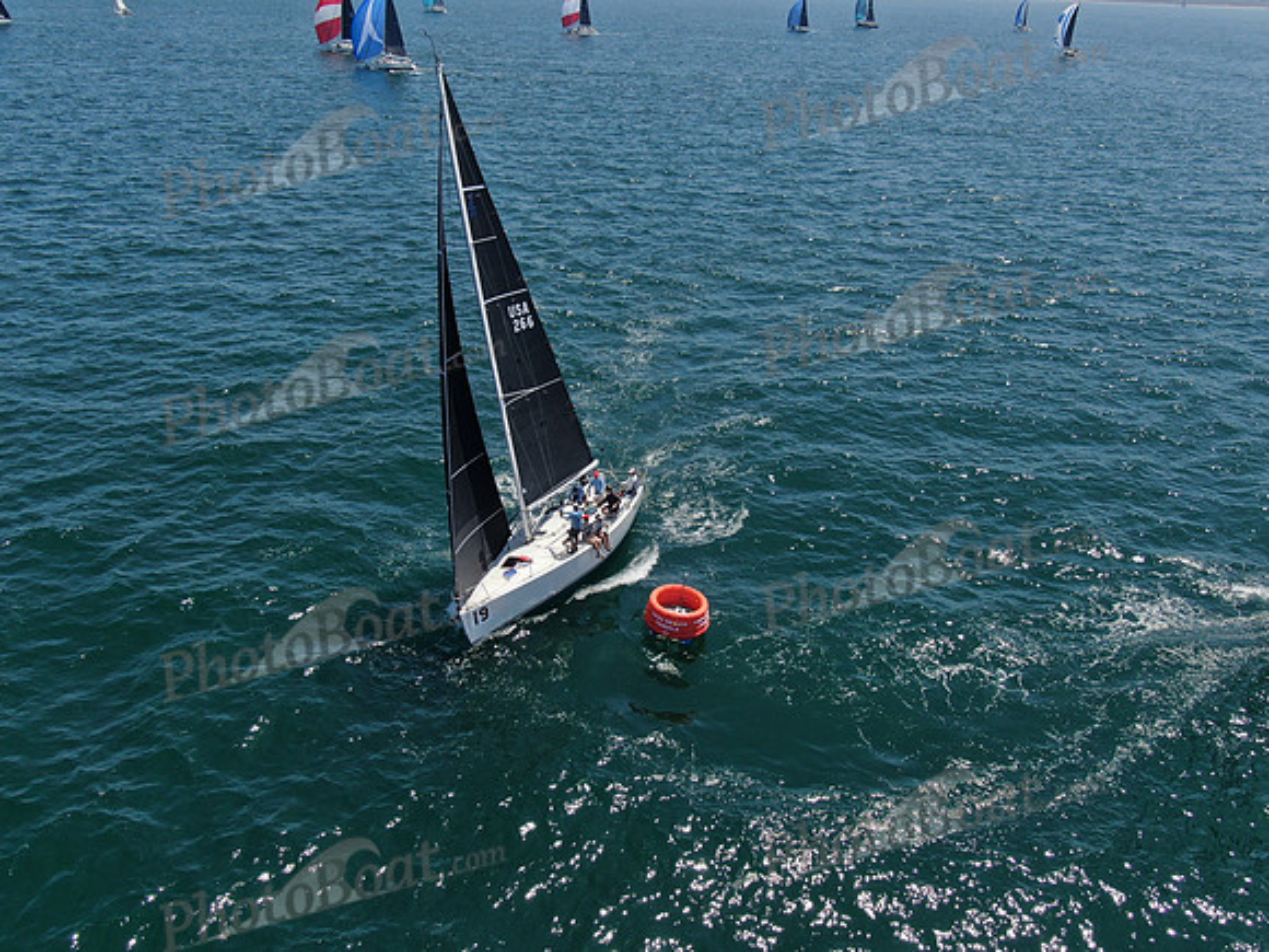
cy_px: 476
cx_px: 634
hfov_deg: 61.7
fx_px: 1063
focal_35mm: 29
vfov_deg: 48.2
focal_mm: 5
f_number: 3
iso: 100
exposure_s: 1/1250
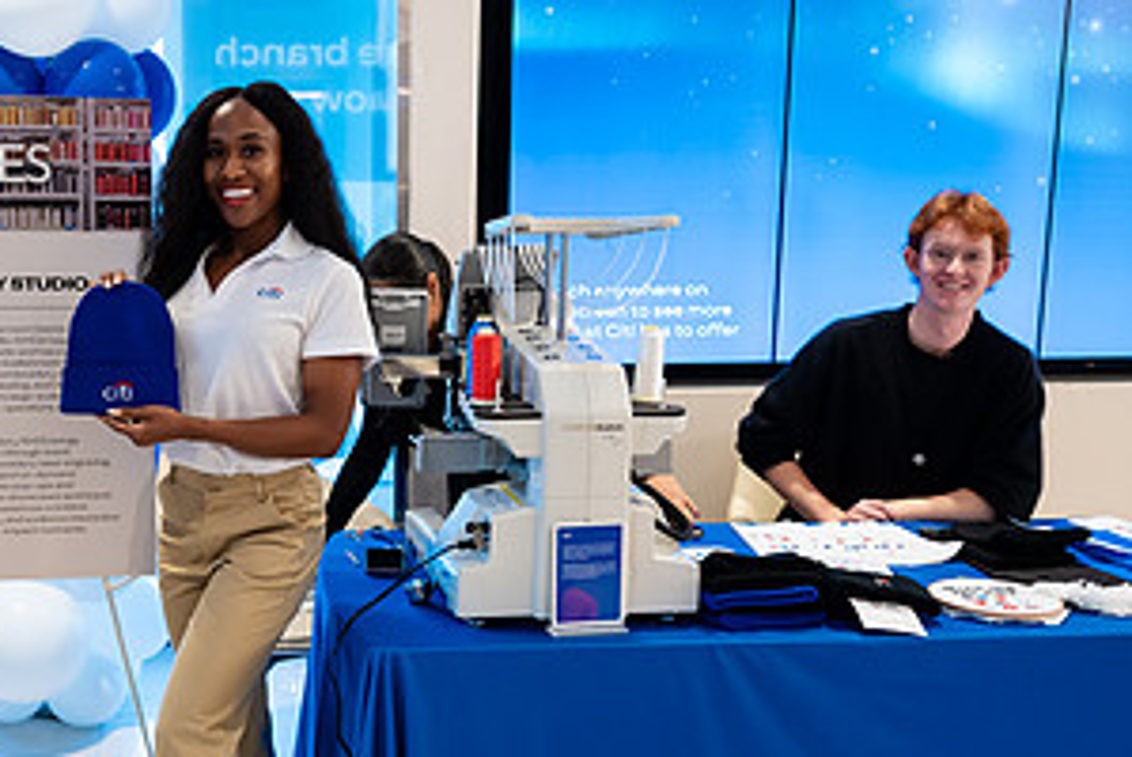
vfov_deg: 28.1
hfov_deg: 39.9
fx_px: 1511
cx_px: 281
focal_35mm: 48
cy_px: 437
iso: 400
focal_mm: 24
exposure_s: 1/160
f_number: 3.2
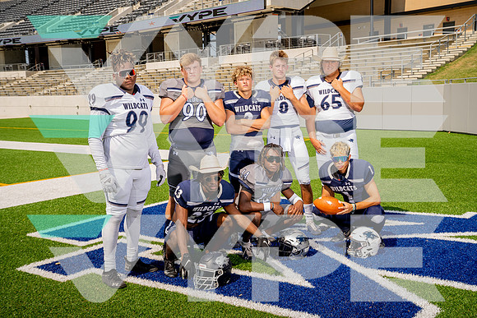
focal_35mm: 42
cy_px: 159
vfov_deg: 31.9
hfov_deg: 46.4
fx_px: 557
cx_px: 238
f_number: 7.1
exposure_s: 1/250
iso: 100
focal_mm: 42
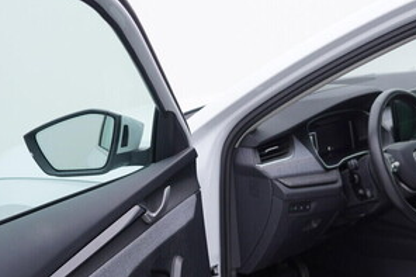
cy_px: 233
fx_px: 774
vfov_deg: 20.0
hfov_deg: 29.7
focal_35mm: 67
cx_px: 305
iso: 125
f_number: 2.8
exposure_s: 1/80
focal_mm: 24
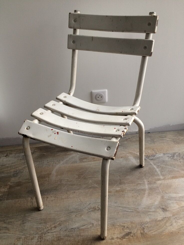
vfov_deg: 61.7
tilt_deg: -34.2
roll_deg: +3.7
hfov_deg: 48.2
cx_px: 92
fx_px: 206
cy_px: 122
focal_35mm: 29
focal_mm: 4.15
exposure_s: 1/33
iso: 40
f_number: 2.2
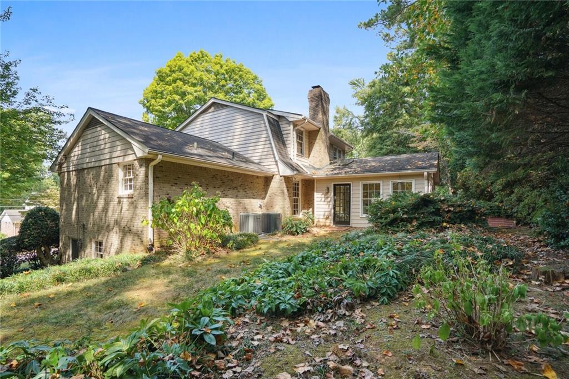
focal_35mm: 16
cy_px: 190
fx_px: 253
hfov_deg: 96.8
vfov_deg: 73.7
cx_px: 284
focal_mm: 16
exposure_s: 1/640
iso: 400
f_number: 6.3
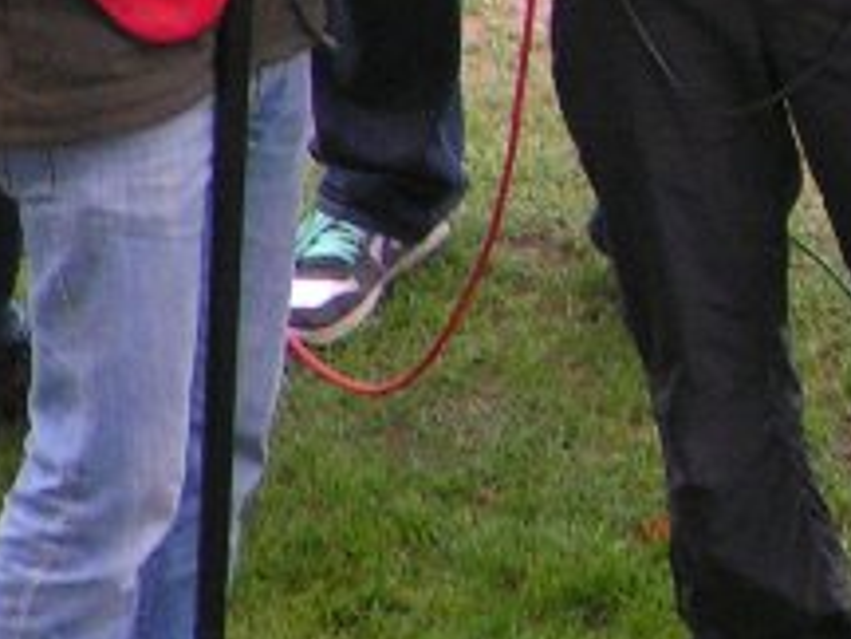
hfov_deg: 2.0
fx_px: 24707
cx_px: 1300
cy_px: 95
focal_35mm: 1005
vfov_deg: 1.5
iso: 200
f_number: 3.5
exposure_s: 1/200
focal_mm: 41.4
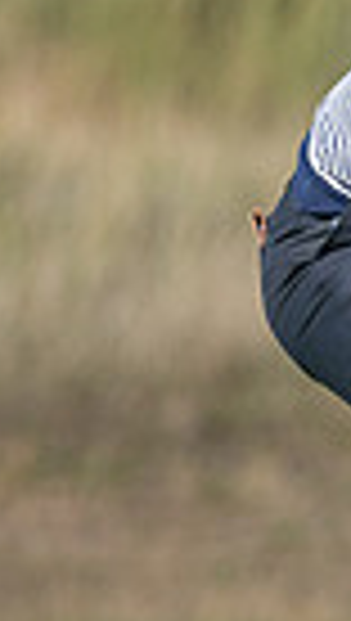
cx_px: 1089
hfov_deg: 0.6
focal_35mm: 1981
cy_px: 414
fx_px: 32658
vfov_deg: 1.1
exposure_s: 1/1600
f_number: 5
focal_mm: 300
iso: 200
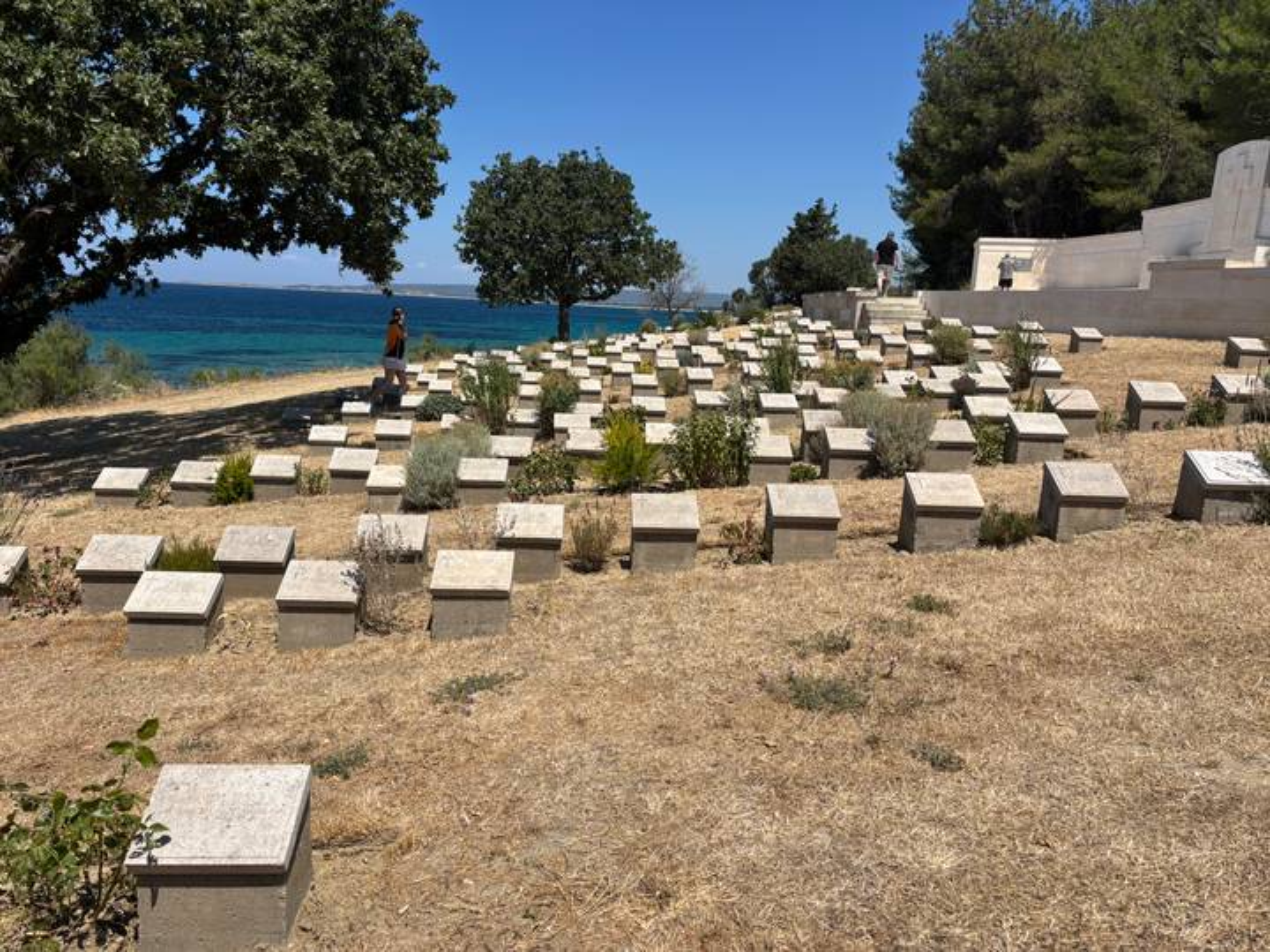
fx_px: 954
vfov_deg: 53.1
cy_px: 476
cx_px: 635
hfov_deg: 67.3
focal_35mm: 26
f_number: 1.6
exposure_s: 1/5076
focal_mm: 5.96
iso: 50
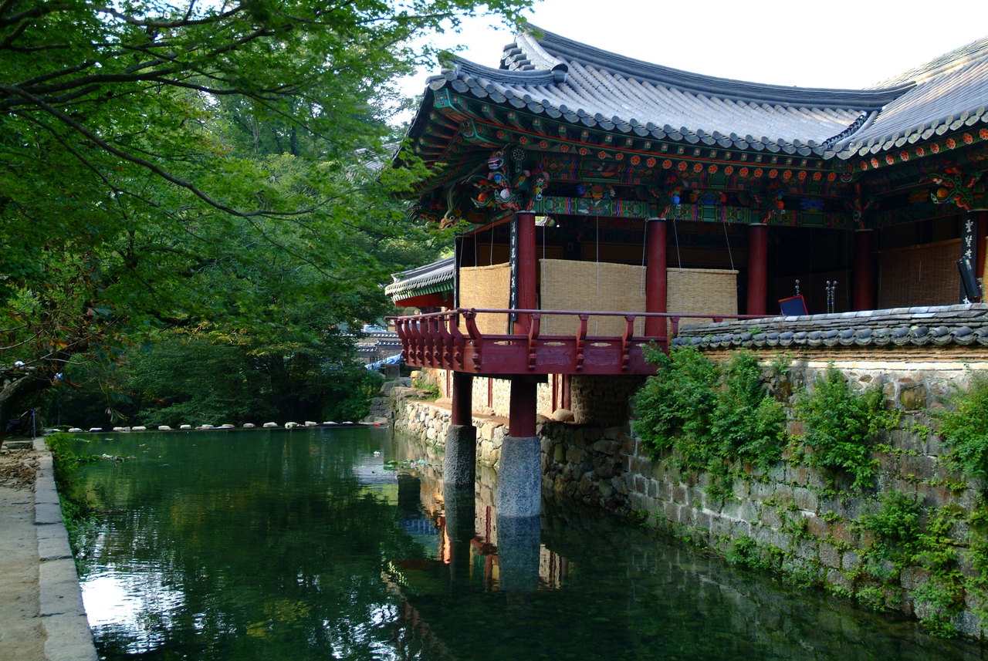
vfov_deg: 37.0
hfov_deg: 53.1
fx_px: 989
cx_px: 494
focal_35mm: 36
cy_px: 330
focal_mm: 24
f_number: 4
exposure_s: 1/180
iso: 400
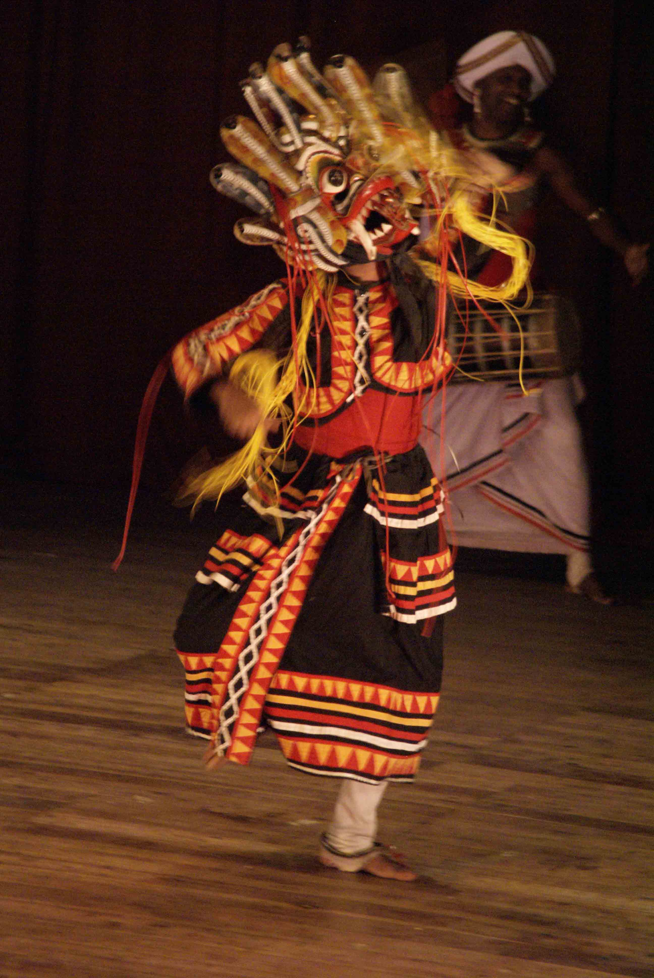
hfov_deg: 6.8
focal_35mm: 202
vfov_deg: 10.1
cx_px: 327
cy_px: 489
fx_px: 5502
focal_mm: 135
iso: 1600
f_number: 5.6
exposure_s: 1/50
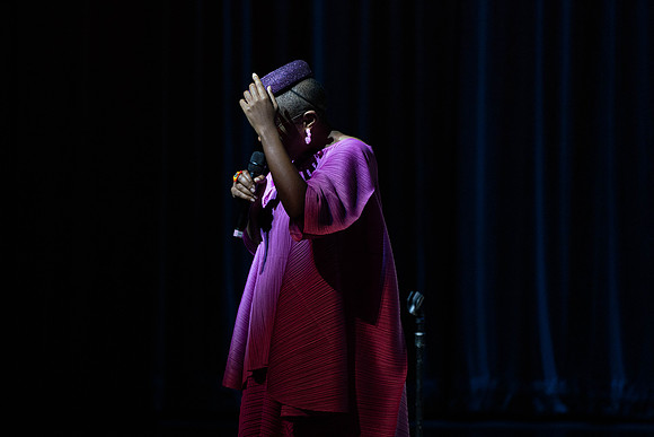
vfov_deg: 3.4
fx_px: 7268
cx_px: 327
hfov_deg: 5.2
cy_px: 218
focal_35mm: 400
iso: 3200
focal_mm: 400
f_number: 5.6
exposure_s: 1/320
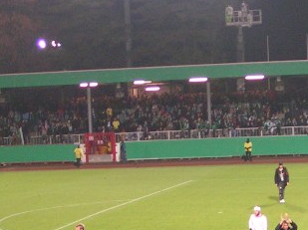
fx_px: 1129
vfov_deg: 11.6
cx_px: 190
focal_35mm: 127
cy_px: 200
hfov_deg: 15.5
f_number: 2.8
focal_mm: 7.6
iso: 125
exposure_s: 1/50
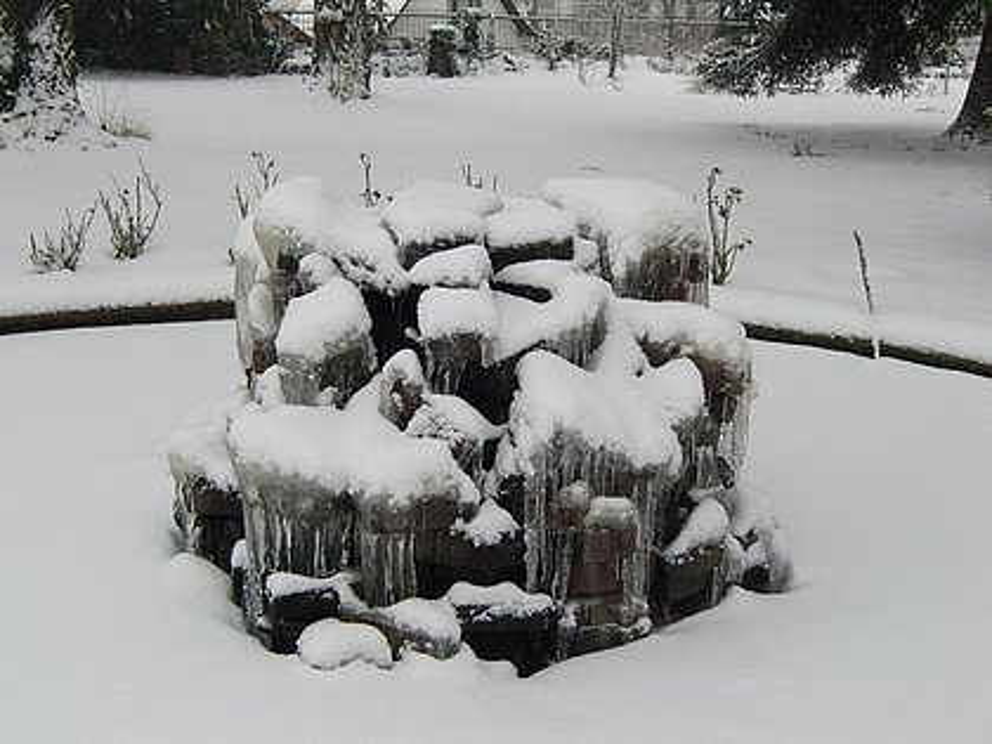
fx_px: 1347
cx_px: 496
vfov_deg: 30.9
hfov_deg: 40.4
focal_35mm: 47
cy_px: 372
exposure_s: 1/60
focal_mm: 8.4
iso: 64
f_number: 4
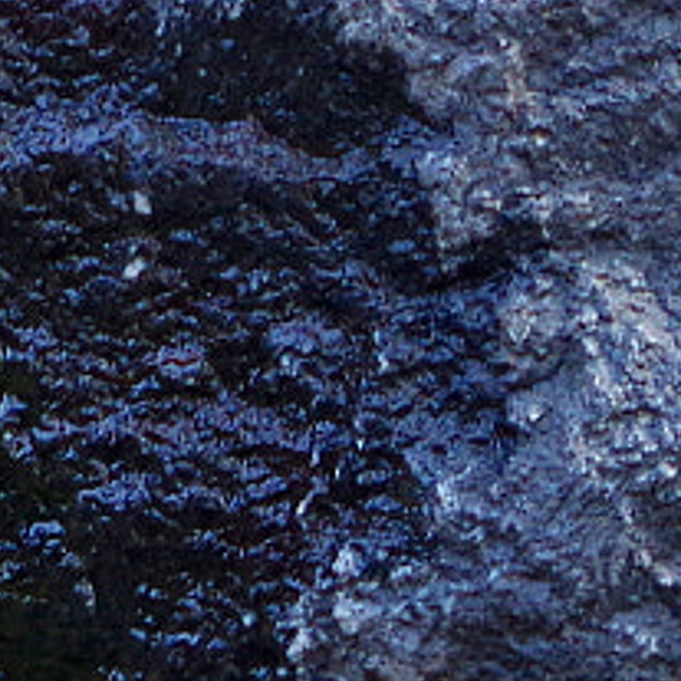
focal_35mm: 541
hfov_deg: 3.2
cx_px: -1122
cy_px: -668
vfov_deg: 3.2
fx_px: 12048
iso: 800
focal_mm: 55
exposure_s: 1/60
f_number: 7.1
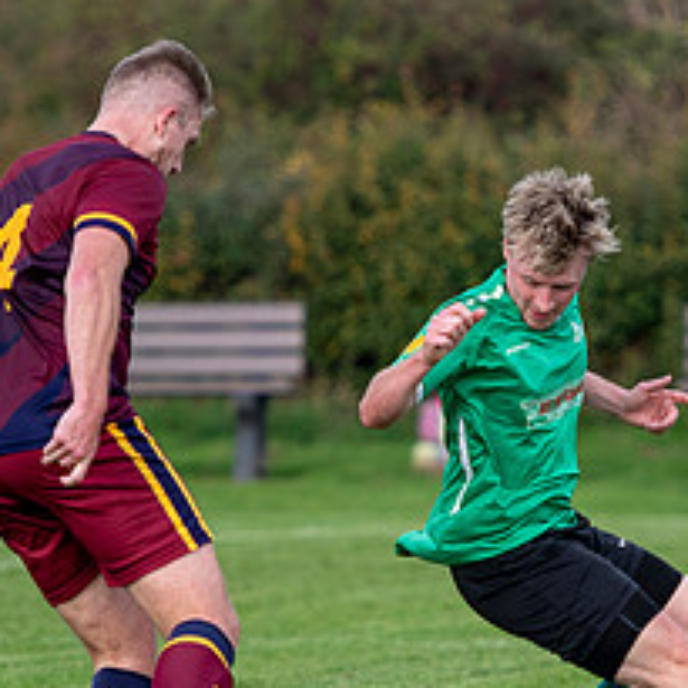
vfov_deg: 2.9
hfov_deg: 2.9
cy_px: 431
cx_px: 524
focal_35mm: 614
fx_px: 13807
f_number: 2.8
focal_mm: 170
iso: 320
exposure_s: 1/2000
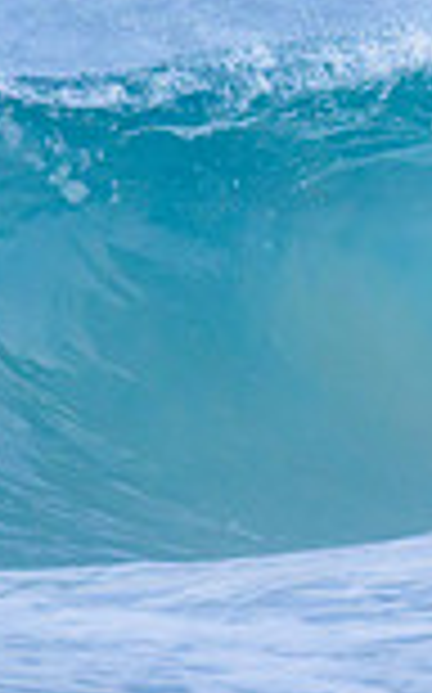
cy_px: 146
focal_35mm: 3066
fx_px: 57864
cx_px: 1022
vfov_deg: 0.7
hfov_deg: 0.4
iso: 2000
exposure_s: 1/2000
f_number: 11
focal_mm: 800
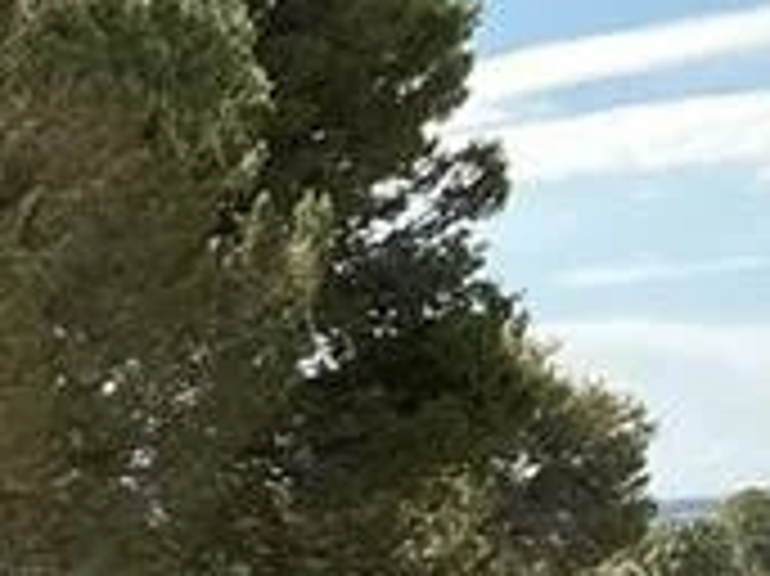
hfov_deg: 13.5
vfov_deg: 10.8
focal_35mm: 131
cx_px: -612
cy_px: 918
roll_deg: +1.8
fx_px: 2912
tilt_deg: -5.7
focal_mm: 3
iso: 25
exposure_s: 1/1015
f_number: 1.8
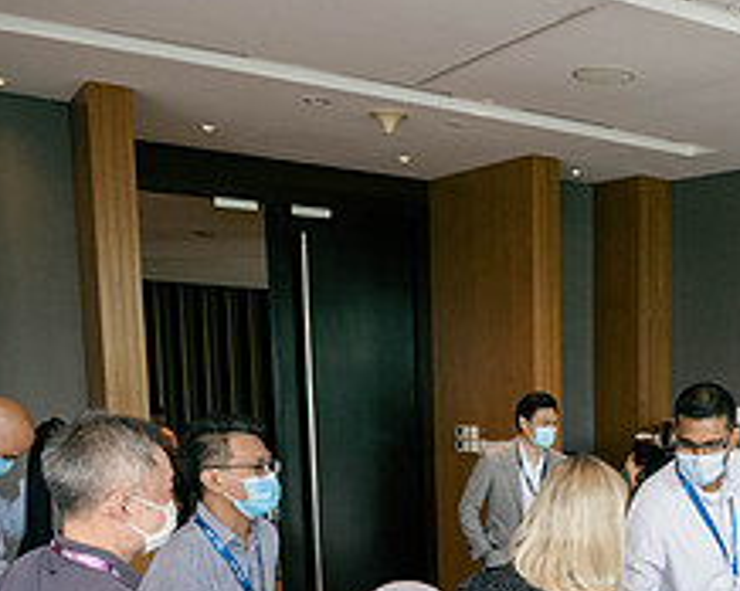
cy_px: 594
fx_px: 1138
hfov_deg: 33.1
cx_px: 733
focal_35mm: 52
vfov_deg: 27.4
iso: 800
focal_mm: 10
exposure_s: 1/125
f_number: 2.8
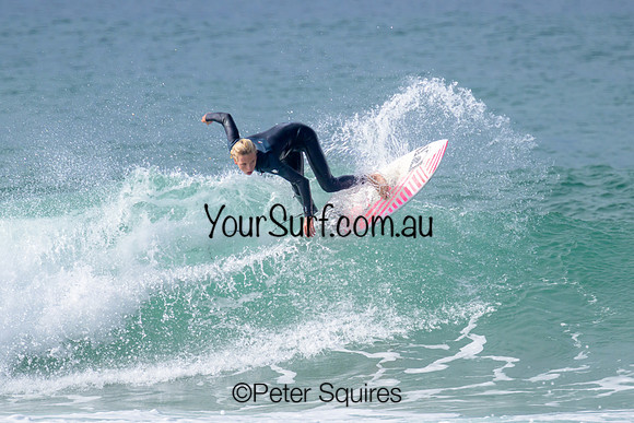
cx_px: 356
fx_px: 19336
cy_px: 192
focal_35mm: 1098
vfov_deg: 1.3
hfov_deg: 1.9
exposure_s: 1/2000
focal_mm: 800
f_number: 11
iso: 800
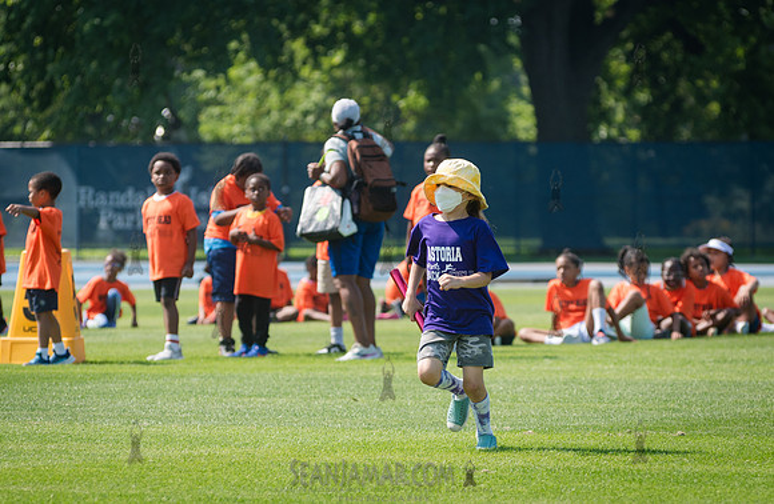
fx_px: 5656
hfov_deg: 7.8
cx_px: 471
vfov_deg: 5.1
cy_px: 339
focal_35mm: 265
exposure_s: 1/1250
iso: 400
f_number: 5
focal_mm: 200
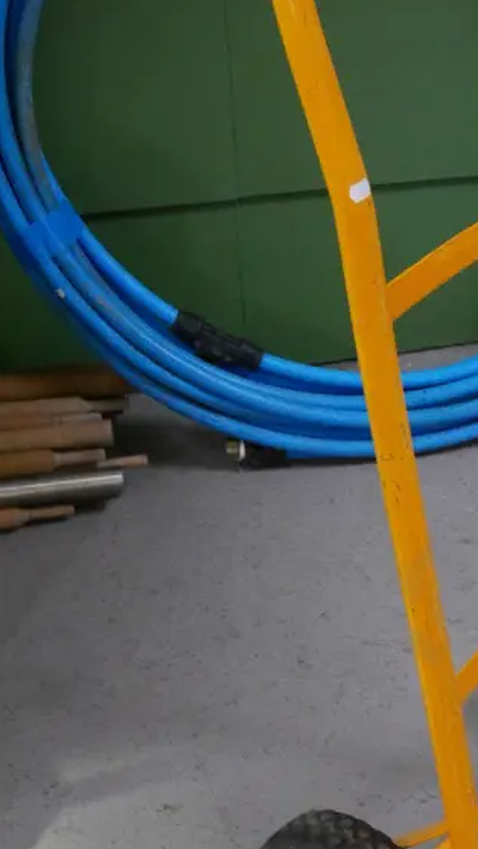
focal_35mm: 88
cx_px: 582
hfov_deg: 13.4
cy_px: 403
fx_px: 1982
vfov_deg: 24.2
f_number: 4.8
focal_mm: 22
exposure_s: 1/10
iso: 3200
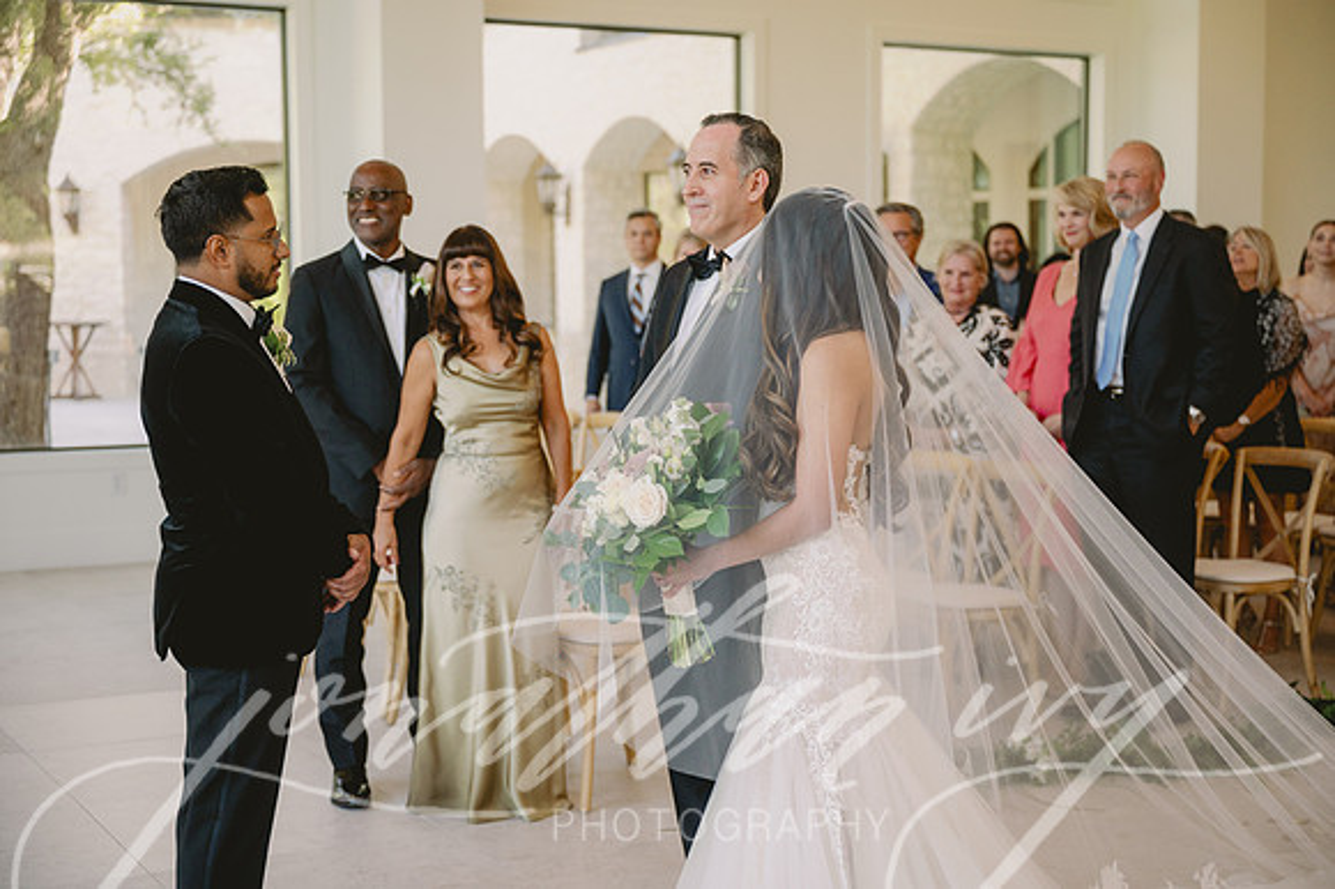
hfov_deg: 38.9
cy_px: 444
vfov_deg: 26.5
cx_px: 668
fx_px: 1890
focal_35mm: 51
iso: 1000
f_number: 2.8
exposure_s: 1/640
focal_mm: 51
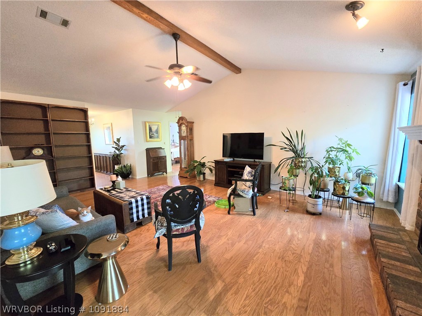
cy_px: 158
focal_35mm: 13
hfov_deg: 106.2
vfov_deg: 89.9
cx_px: 211
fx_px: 158
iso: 800
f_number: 2.2
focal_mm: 2.2
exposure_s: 1/60
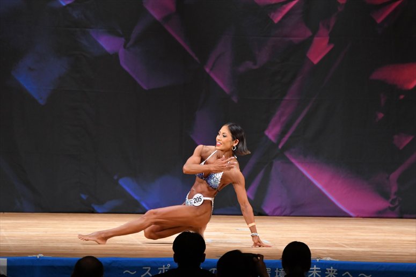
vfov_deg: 5.7
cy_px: 138
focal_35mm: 240
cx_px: 208
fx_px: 2772
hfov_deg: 8.6
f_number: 5.6
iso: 3600
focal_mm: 160
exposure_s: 1/400
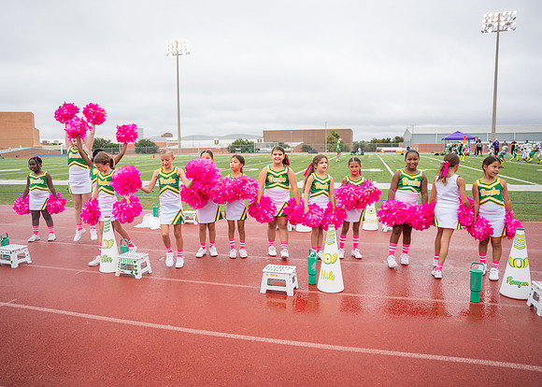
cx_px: 251
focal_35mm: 26
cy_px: 194
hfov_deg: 68.7
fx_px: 396
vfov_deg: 52.1
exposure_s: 1/1250
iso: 320
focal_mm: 24
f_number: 2.8
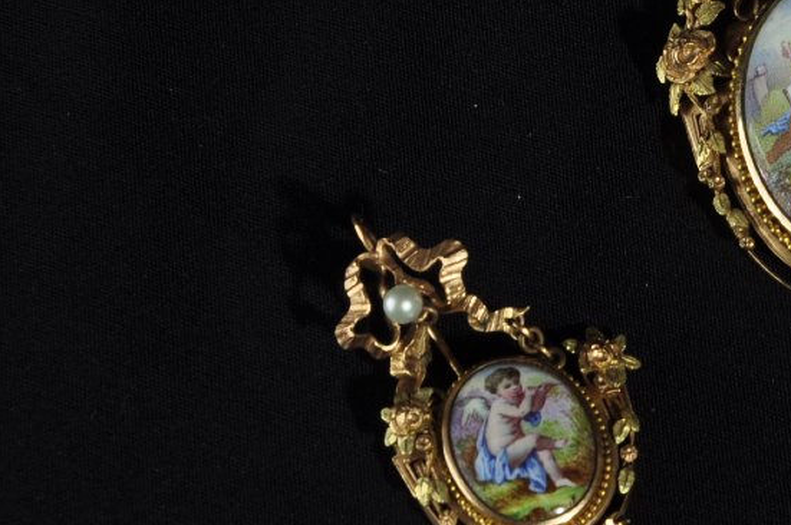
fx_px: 5379
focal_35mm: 245
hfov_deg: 8.4
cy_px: 167
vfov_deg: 5.6
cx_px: 824
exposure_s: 1/100
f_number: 20
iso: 200
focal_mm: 75
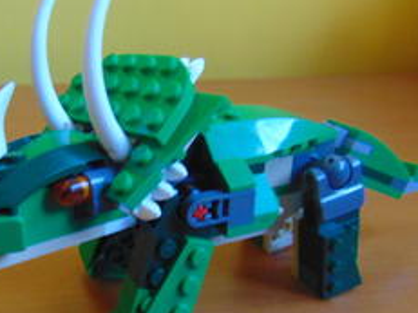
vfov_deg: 36.7
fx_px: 471
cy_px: 186
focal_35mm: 39
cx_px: 154
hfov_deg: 47.4
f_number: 3
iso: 400
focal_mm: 4.5
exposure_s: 1/13
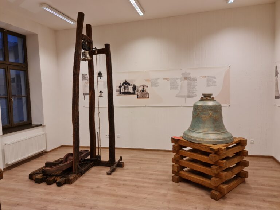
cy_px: 105
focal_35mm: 25
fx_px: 202
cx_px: 140
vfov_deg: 54.9
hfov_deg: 69.4
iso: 200
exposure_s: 1/50
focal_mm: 7
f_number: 1.8
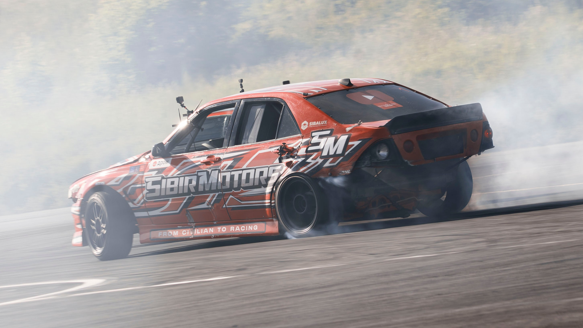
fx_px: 4281
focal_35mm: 277
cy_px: 164
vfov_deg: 4.4
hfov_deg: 7.8
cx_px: 241
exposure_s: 1/125
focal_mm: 130
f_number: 10
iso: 100
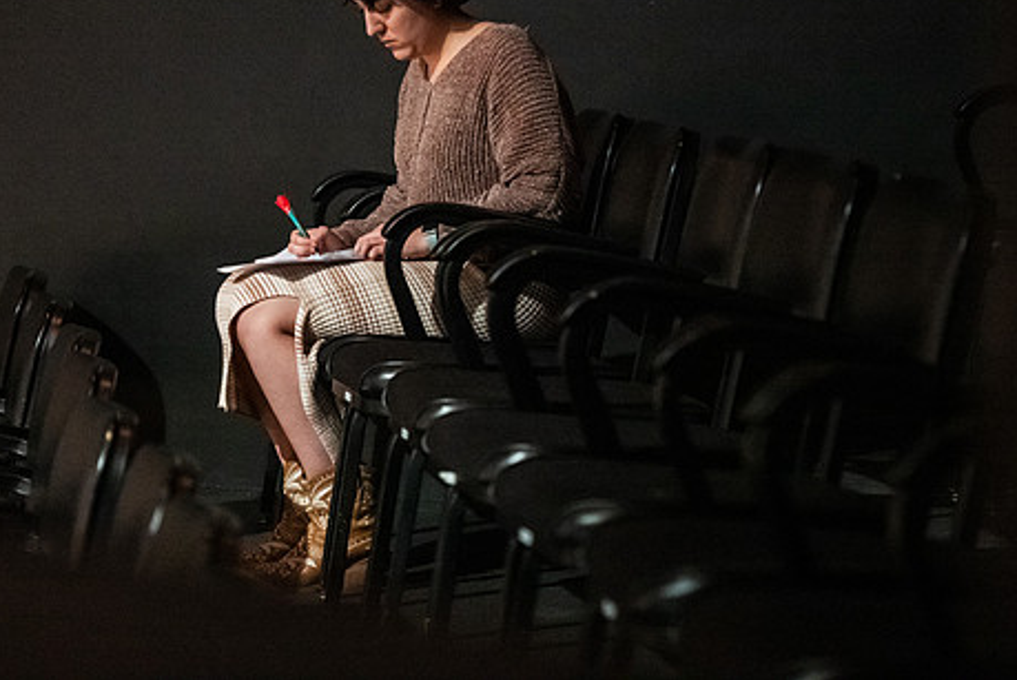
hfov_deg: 13.3
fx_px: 4355
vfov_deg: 8.9
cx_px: 421
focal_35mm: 154
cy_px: 254
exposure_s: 1/160
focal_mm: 122
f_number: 2.8
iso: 20000
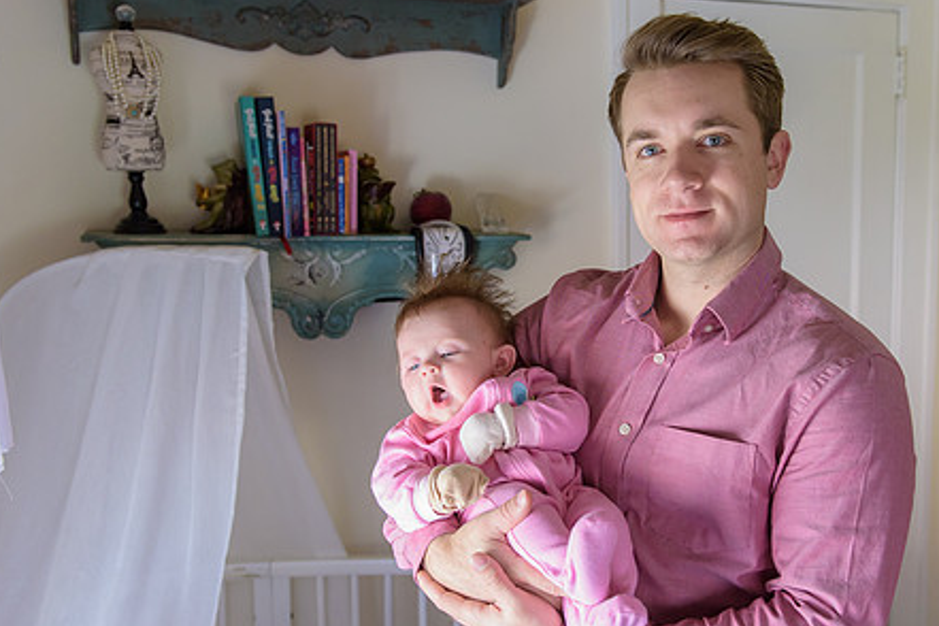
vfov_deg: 33.4
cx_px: 556
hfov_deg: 48.2
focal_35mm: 40
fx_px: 1043
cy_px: 325
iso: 1600
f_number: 3.2
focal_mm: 28
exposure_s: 1/200
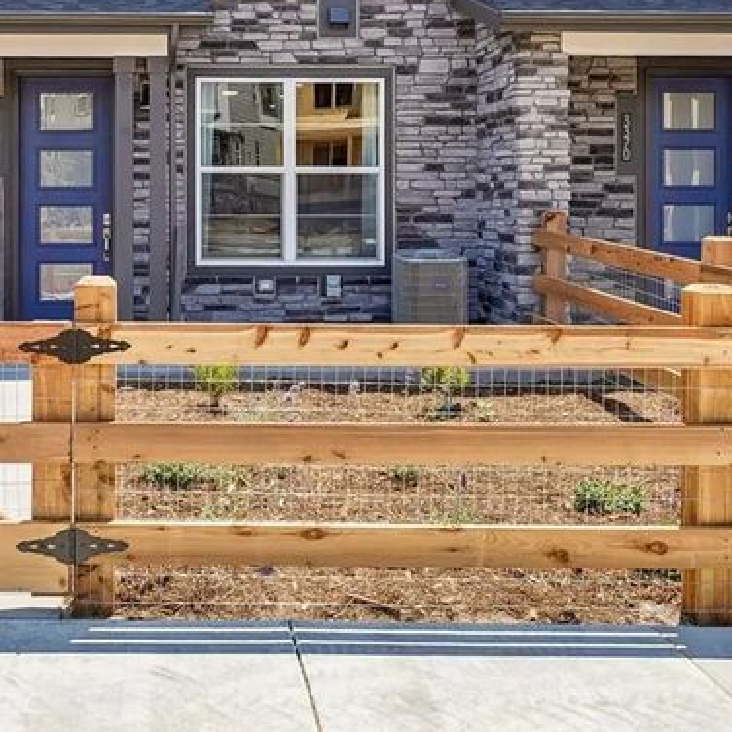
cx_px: 171
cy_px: 204
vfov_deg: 37.4
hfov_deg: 37.1
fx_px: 1058
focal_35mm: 44
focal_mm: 19.1
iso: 100
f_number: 8
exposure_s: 1/125
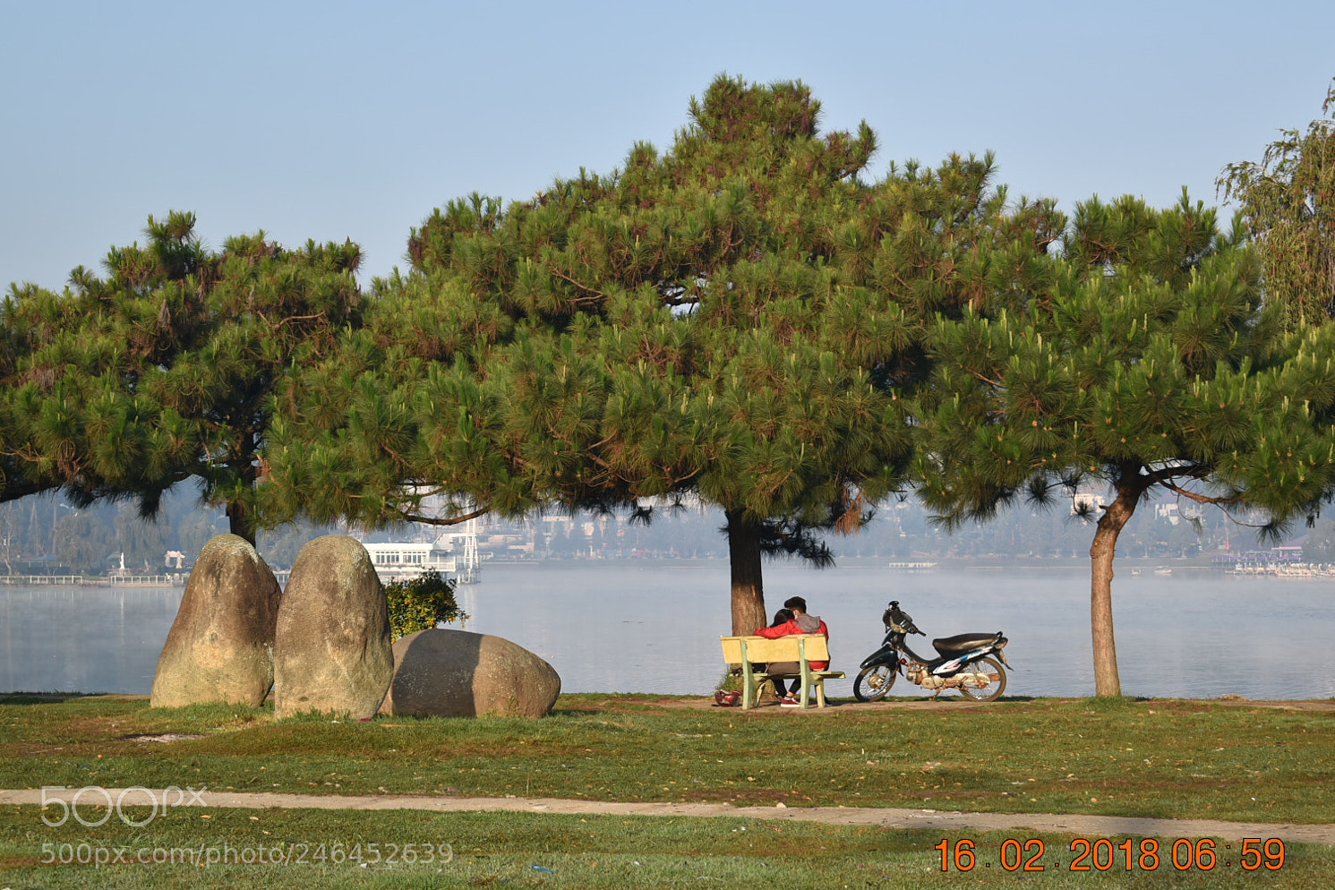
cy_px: 446
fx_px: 3283
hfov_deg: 23.0
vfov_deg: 15.4
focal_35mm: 89
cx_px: 701
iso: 100
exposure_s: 1/250
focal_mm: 55
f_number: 6.3
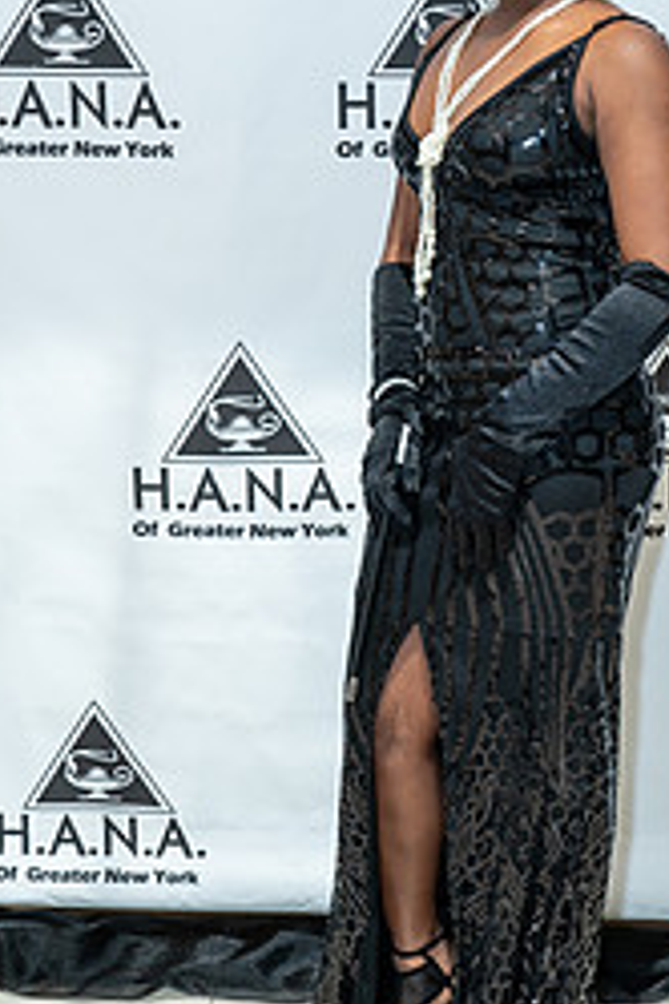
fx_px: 2118
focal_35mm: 76
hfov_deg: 17.8
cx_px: 496
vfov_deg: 26.6
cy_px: 448
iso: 800
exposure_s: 1/160
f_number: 5
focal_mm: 42
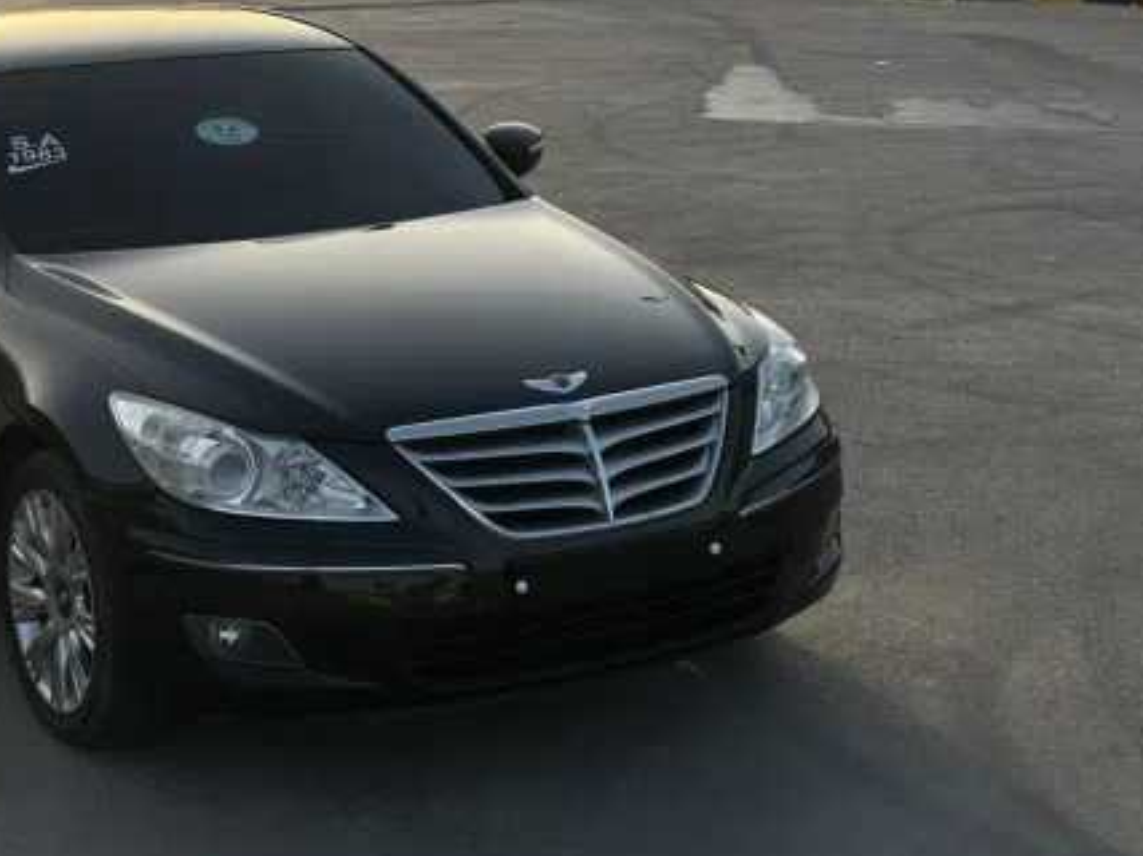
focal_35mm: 72
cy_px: 254
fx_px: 2377
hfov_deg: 26.7
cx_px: 305
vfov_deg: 20.3
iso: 80
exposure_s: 1/2532
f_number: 1.78
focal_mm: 6.86
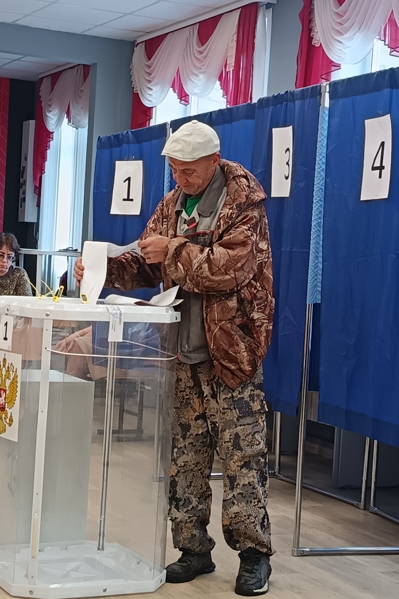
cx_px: 140
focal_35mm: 72
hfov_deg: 18.9
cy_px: 304
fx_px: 1197
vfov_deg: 28.1
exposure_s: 1/50
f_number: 1.75
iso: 600
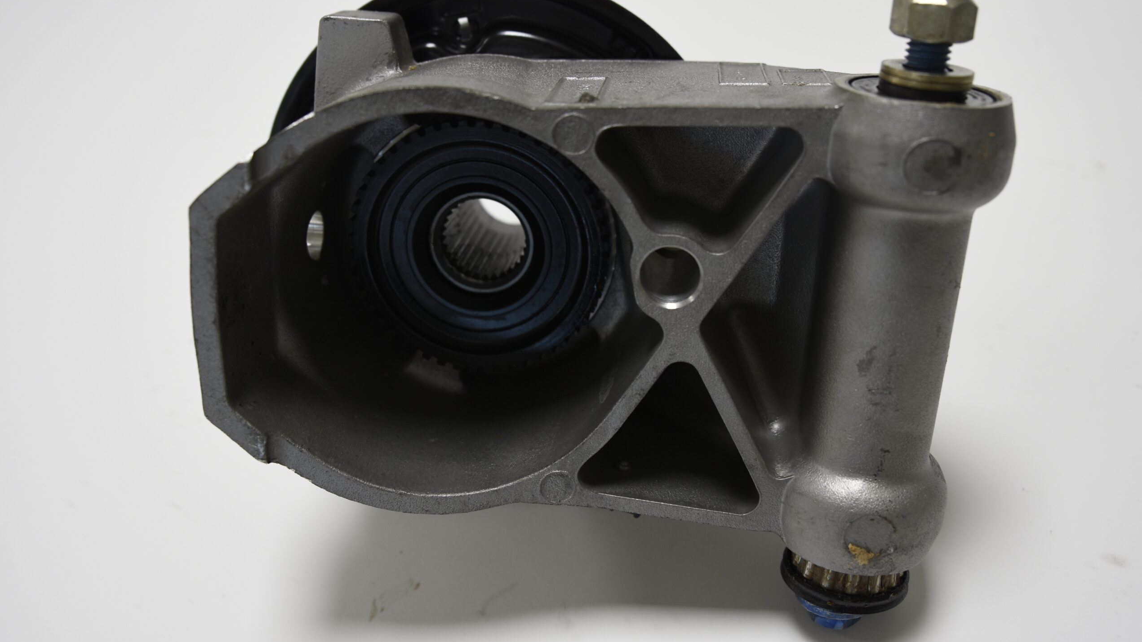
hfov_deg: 52.8
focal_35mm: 38
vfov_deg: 31.2
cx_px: 568
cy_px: 328
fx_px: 1151
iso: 320
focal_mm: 24
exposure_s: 1/100
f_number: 2.8
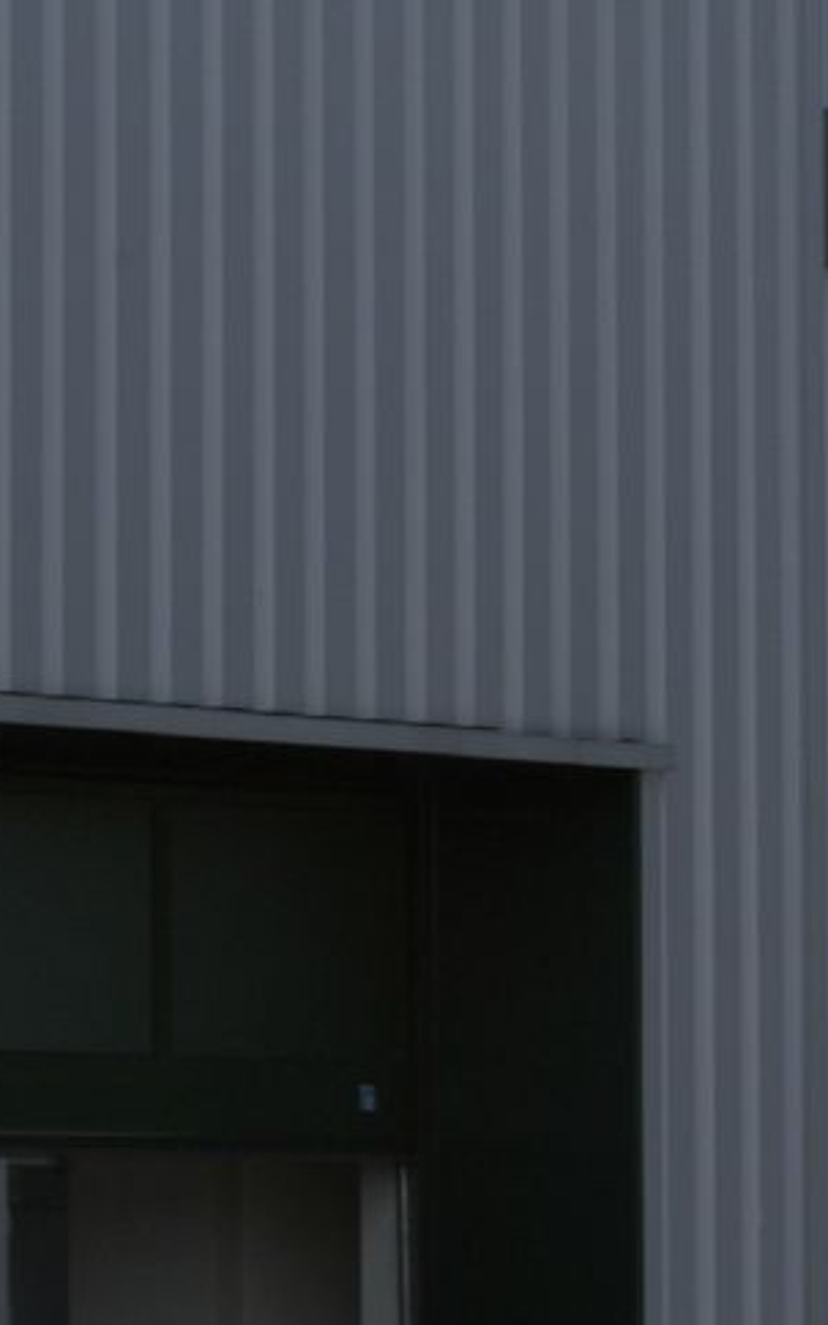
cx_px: 340
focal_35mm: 403
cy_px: 1656
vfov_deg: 5.2
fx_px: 14555
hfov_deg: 3.3
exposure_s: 1/320
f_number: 10
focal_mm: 80
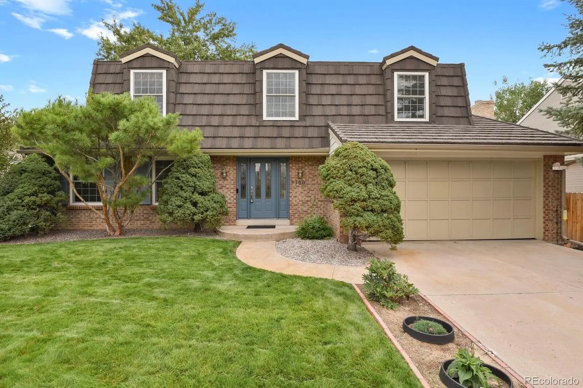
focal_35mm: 17
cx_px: 292
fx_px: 275
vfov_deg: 70.3
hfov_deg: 93.3
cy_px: 194
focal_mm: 17
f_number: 8
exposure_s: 1/50
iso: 250
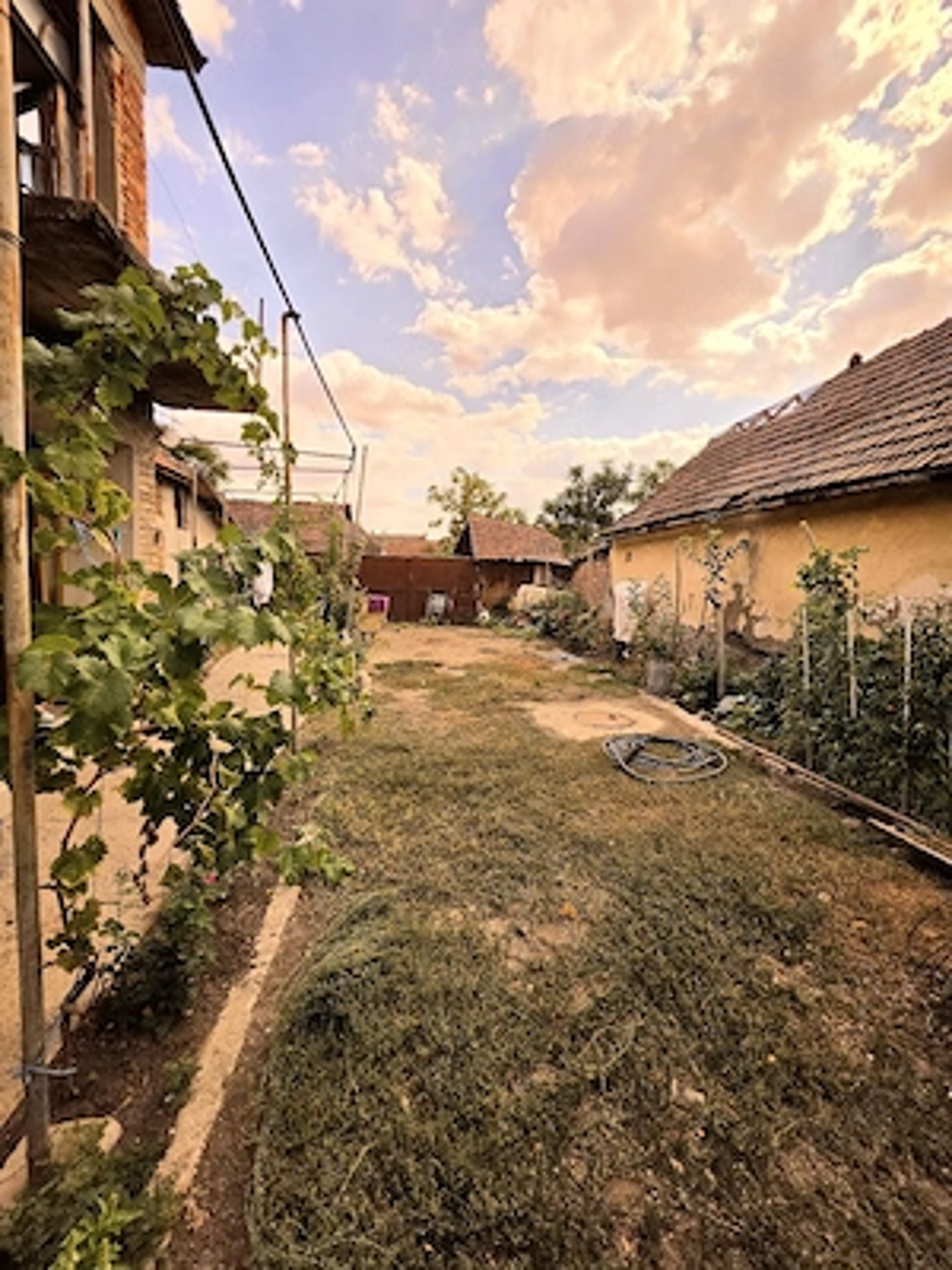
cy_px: 635
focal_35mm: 13
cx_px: 476
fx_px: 477
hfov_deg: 89.9
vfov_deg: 106.2
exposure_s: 1/5000
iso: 32
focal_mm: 2.2
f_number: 1.9
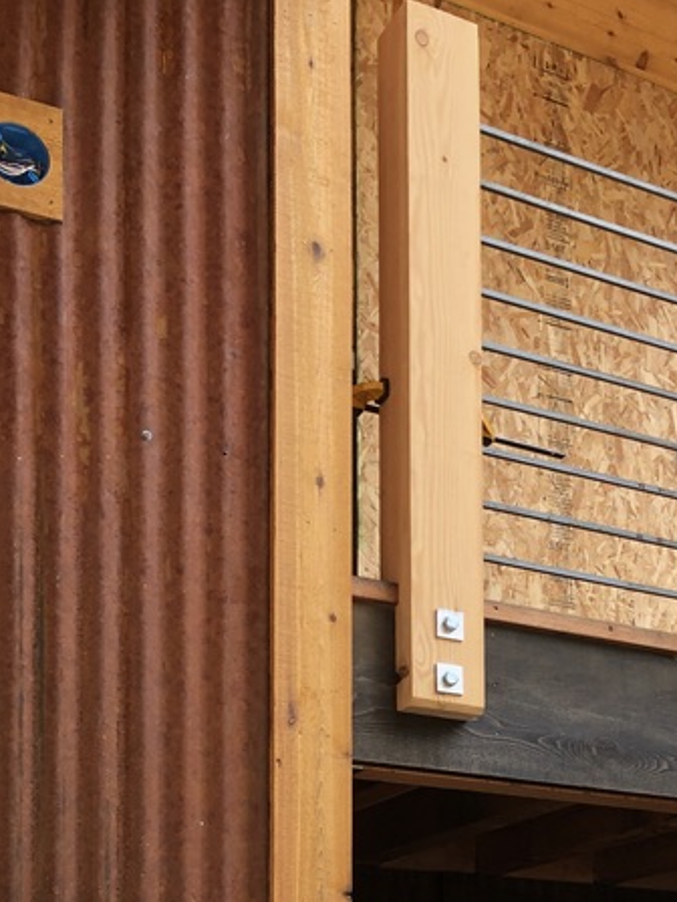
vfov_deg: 27.4
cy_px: 1025
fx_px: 1669
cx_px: 733
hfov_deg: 21.8
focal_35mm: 64
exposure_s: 1/243
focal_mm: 4
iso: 20
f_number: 1.8
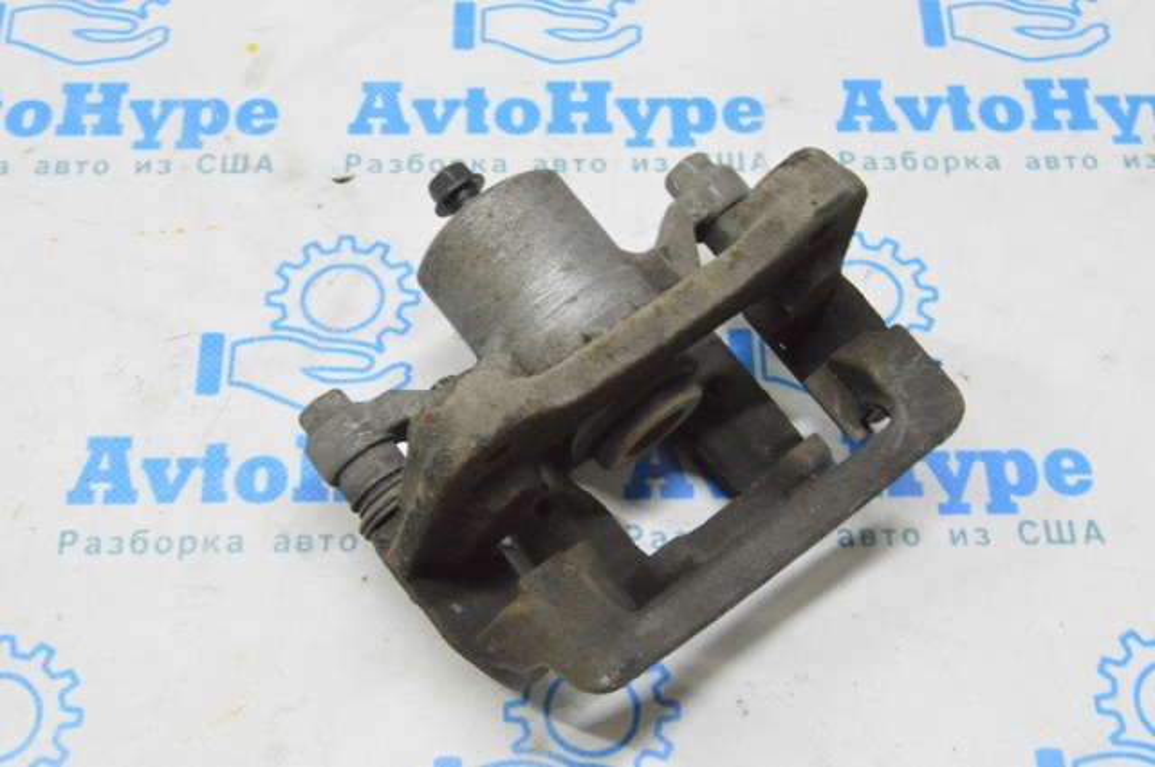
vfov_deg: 25.7
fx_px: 1682
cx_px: 578
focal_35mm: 52
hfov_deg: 37.9
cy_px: 384
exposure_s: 1/15
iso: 6400
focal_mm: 35
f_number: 20
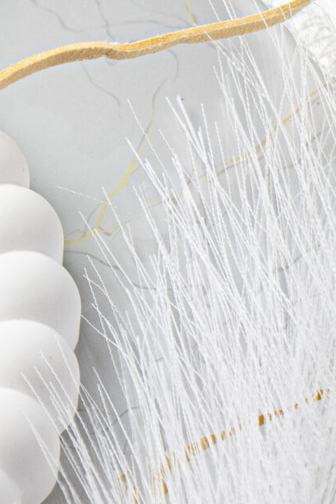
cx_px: -283
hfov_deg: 5.6
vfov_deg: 8.5
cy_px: 225
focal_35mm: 242
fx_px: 3388
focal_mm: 59
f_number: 7.1
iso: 400
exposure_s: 1/160
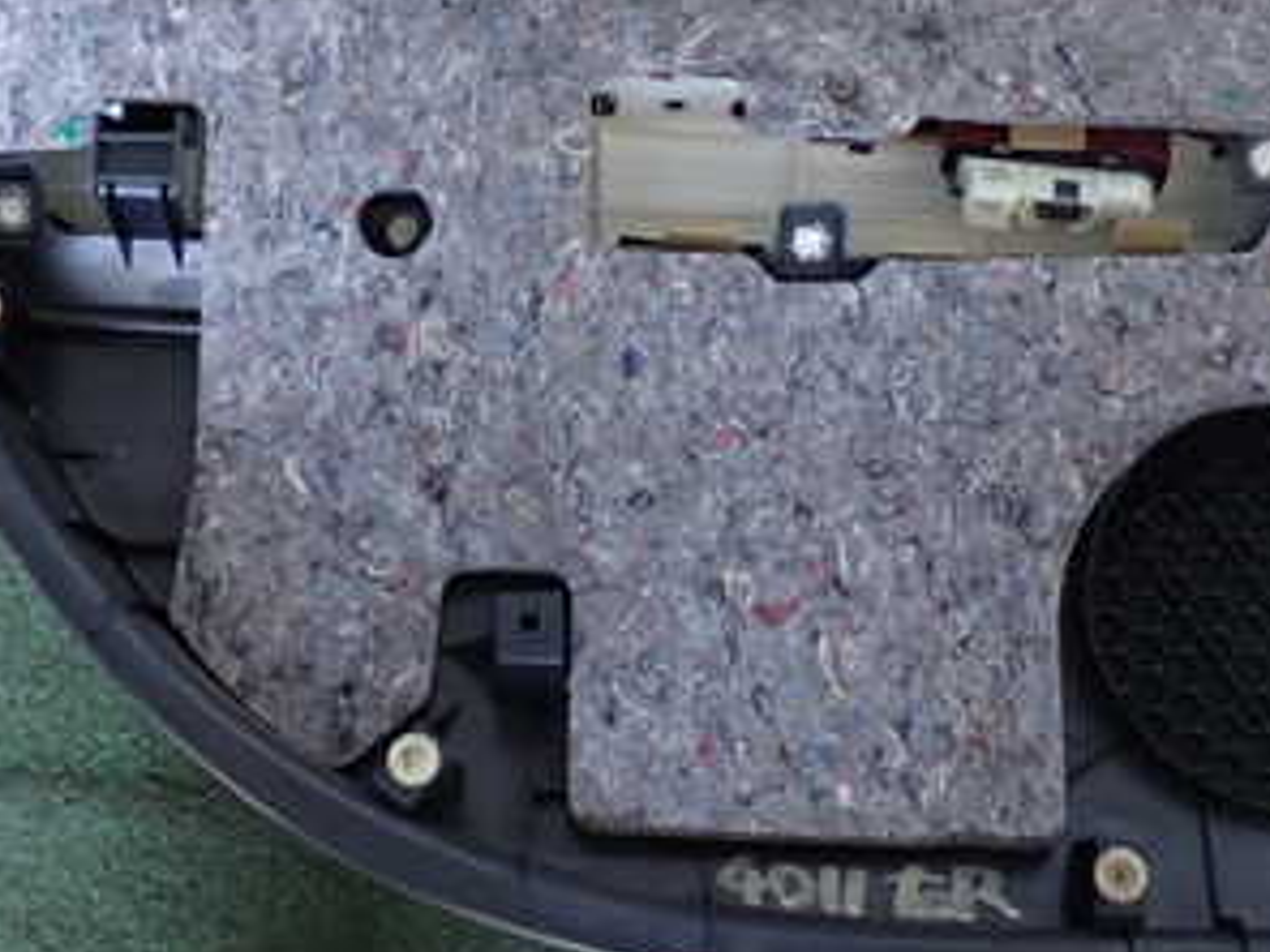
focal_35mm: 73
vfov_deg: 20.0
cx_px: 562
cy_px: 223
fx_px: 2678
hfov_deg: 26.7
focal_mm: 6.37
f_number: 2.5
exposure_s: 1/60
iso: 200
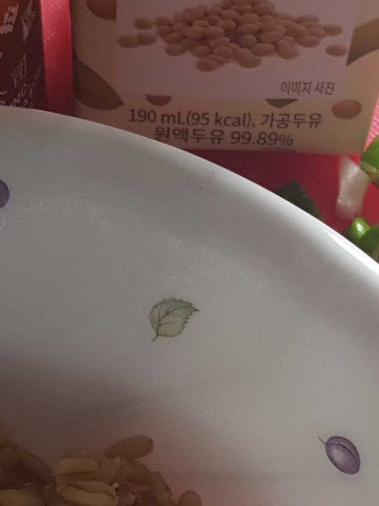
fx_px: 1518
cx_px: 210
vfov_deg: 18.7
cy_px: 393
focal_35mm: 104
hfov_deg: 14.2
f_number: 1.7
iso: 80
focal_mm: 4.3
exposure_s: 1/50
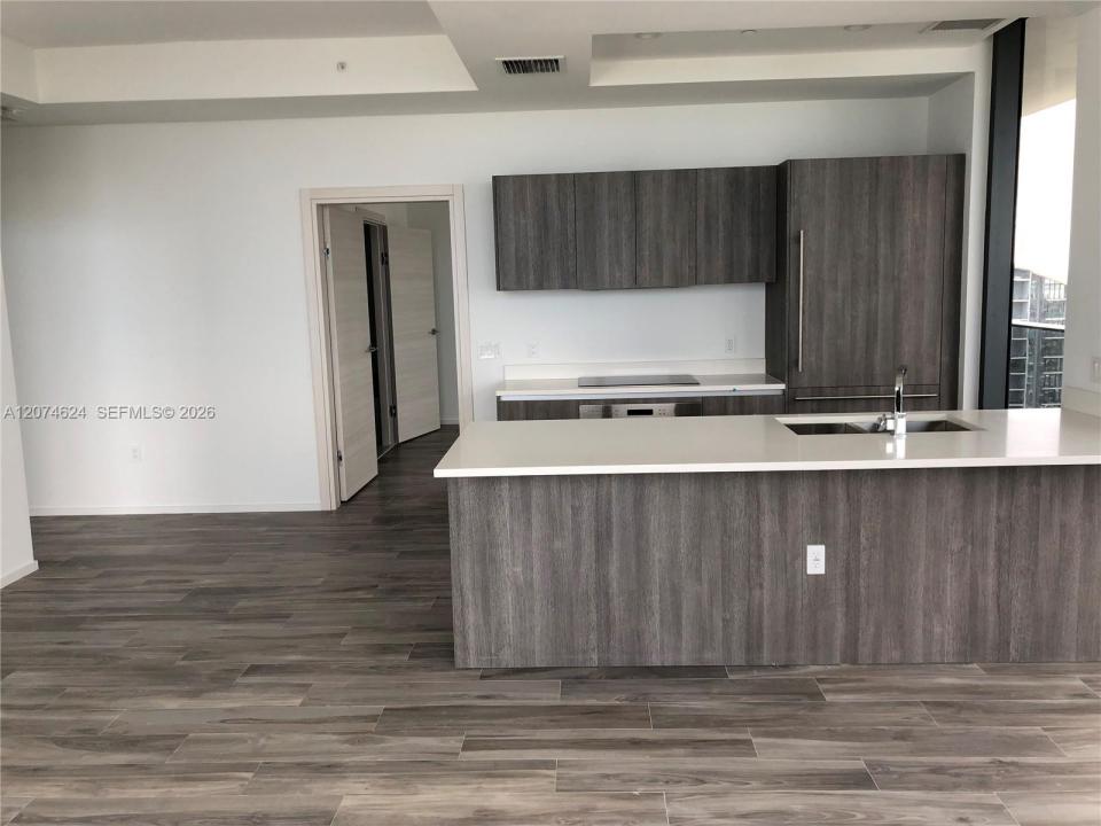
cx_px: 550
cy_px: 413
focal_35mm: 28
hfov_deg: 63.4
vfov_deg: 49.7
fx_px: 891
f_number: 1.8
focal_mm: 4
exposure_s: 1/120
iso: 40
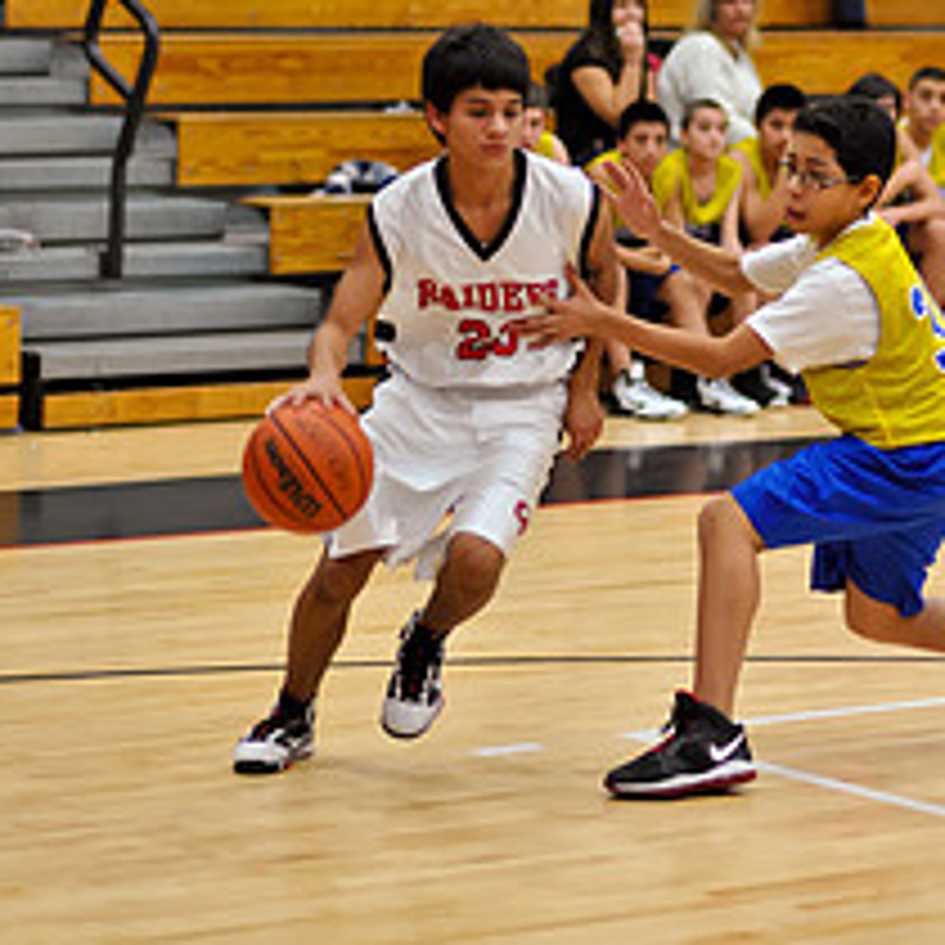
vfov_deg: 11.3
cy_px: 279
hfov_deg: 11.3
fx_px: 4787
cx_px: 542
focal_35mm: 155
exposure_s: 1/500
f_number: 2
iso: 1400
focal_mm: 85
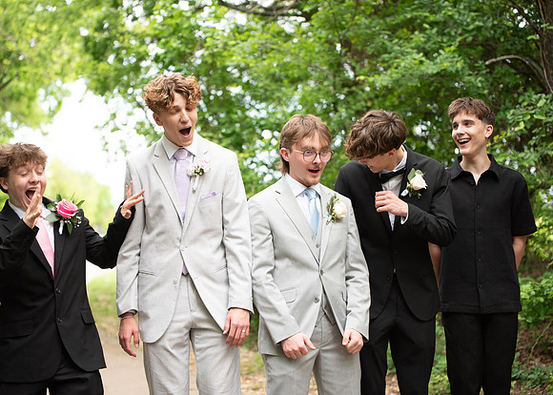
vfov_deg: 19.5
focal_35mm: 73
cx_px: 276
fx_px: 1151
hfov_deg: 27.0
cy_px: 198
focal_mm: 70
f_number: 2.8
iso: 500
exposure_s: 1/640
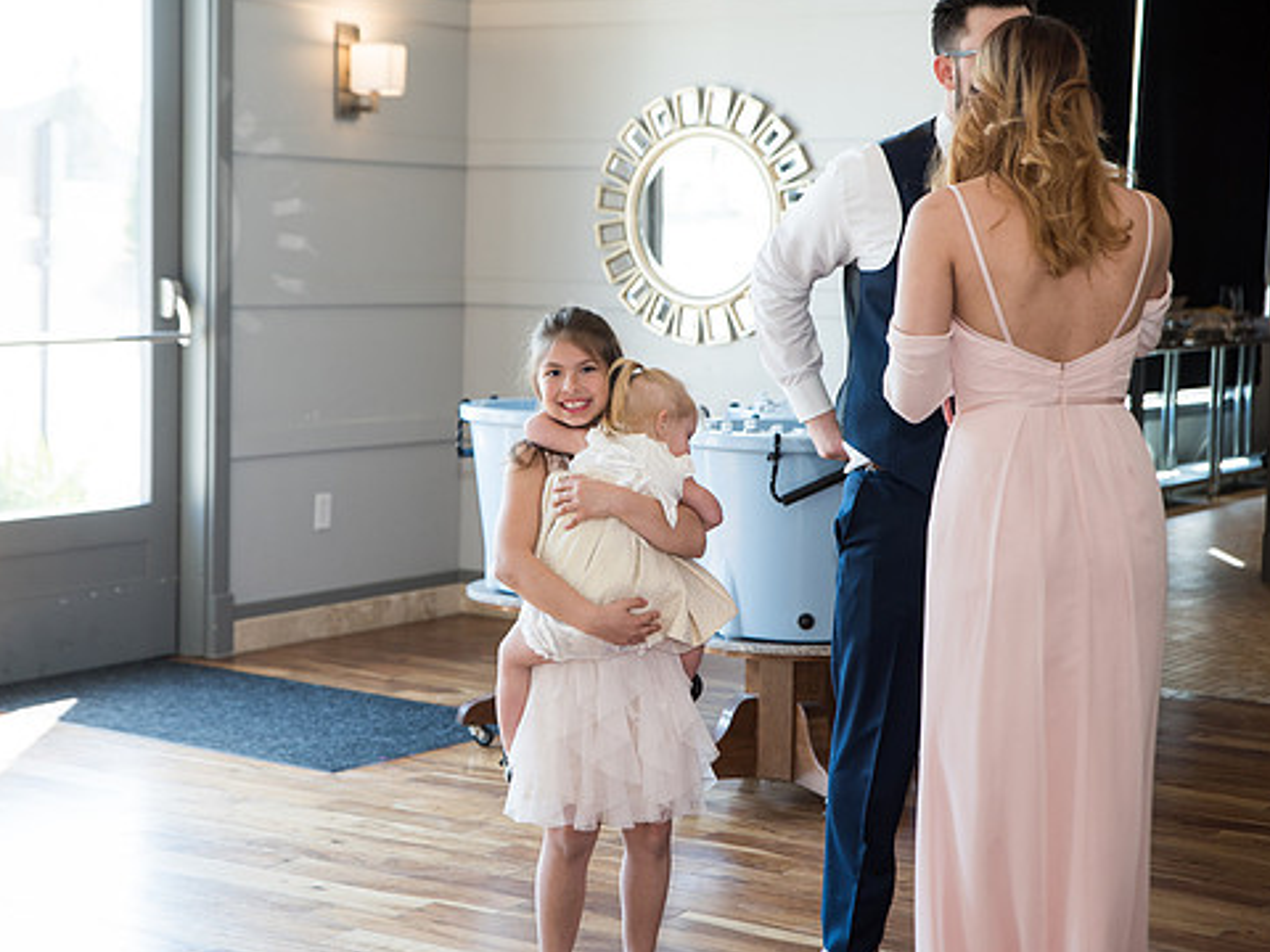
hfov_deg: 27.0
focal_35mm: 72
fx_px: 2642
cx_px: 548
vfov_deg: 20.4
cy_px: 456
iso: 320
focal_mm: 62
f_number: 3.2
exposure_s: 1/160
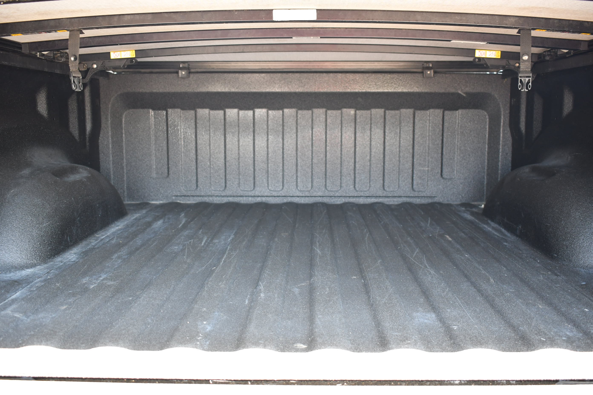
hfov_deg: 51.9
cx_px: 296
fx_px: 609
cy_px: 198
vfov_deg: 35.9
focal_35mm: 37
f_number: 4.5
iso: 800
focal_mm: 25
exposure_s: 1/60
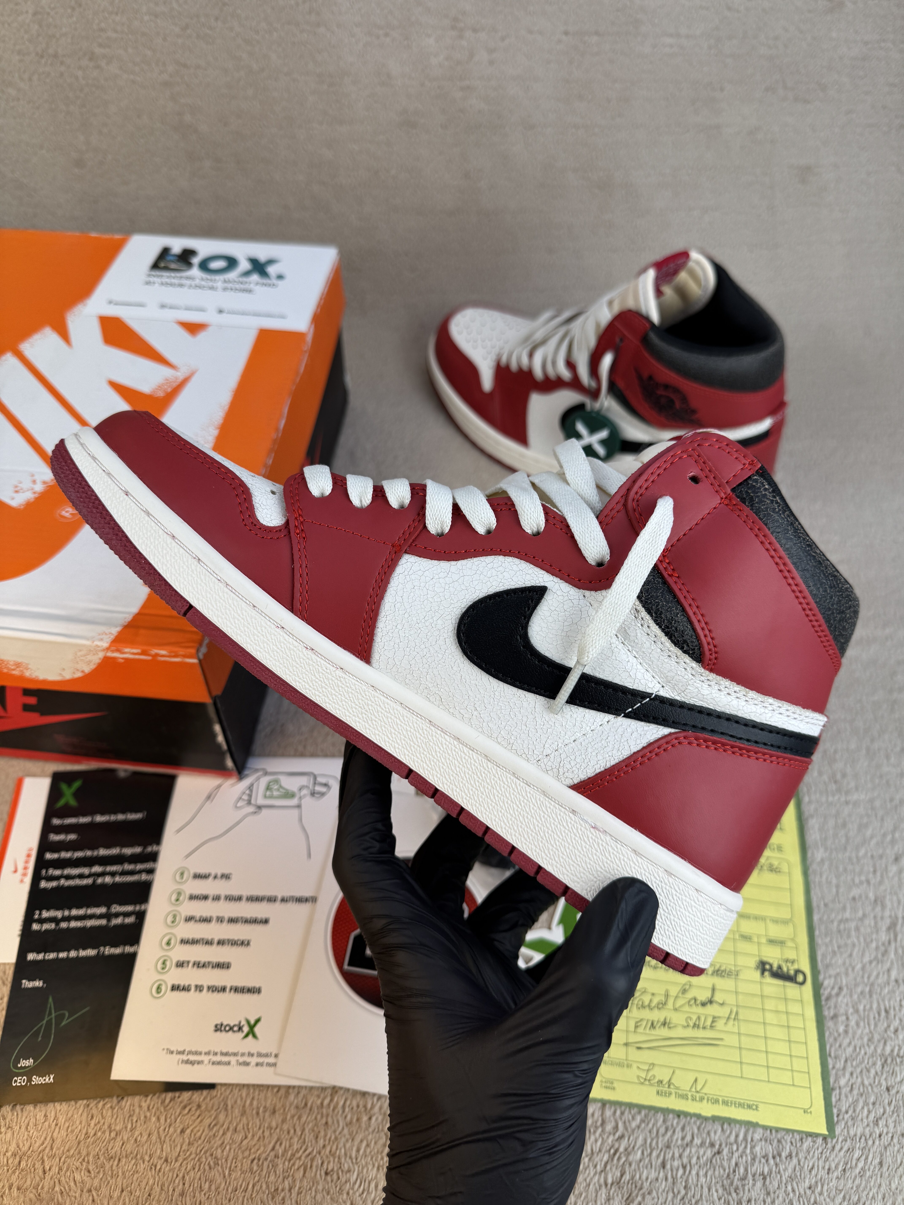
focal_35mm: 24
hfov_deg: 56.8
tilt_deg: -50.4
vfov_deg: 71.6
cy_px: 602
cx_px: 452
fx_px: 836
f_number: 1.78
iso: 80
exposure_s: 1/1339
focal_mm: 6.76
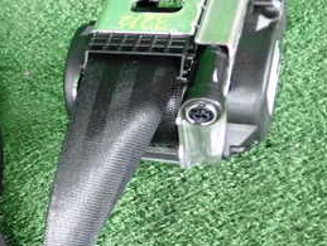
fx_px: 700
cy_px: 203
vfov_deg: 19.7
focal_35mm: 74
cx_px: -48
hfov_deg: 24.3
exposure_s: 1/125
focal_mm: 5.79
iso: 3200
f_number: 2.4
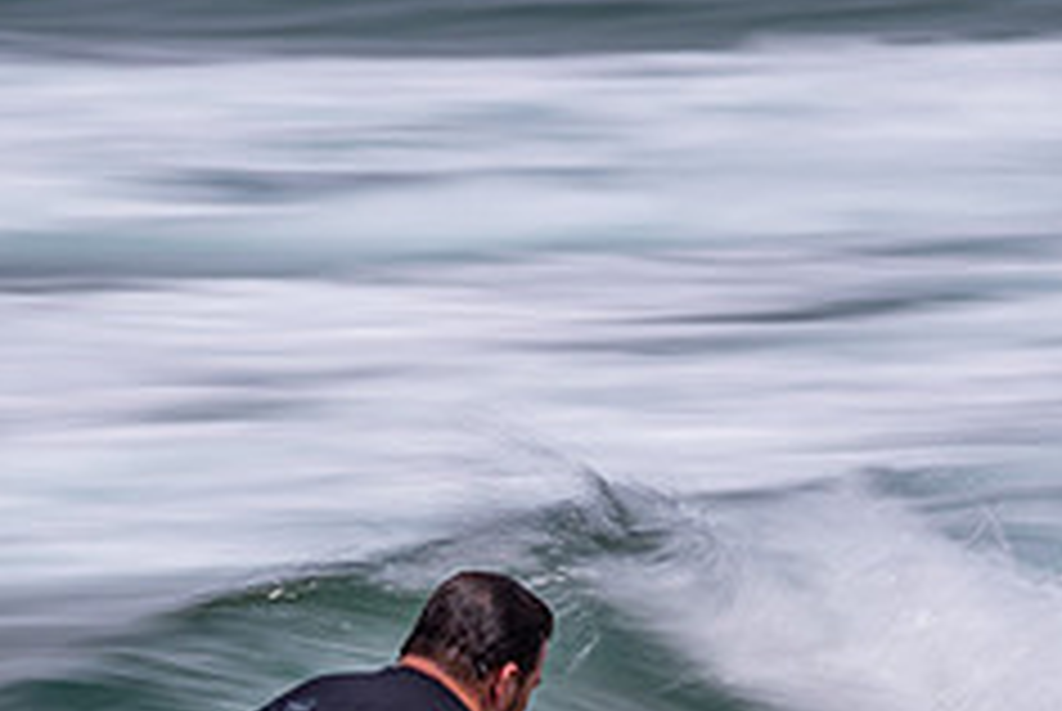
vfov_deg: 1.1
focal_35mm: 1227
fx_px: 36241
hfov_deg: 1.7
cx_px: 364
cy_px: 839
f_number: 20
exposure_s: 1/20
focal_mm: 500
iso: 64
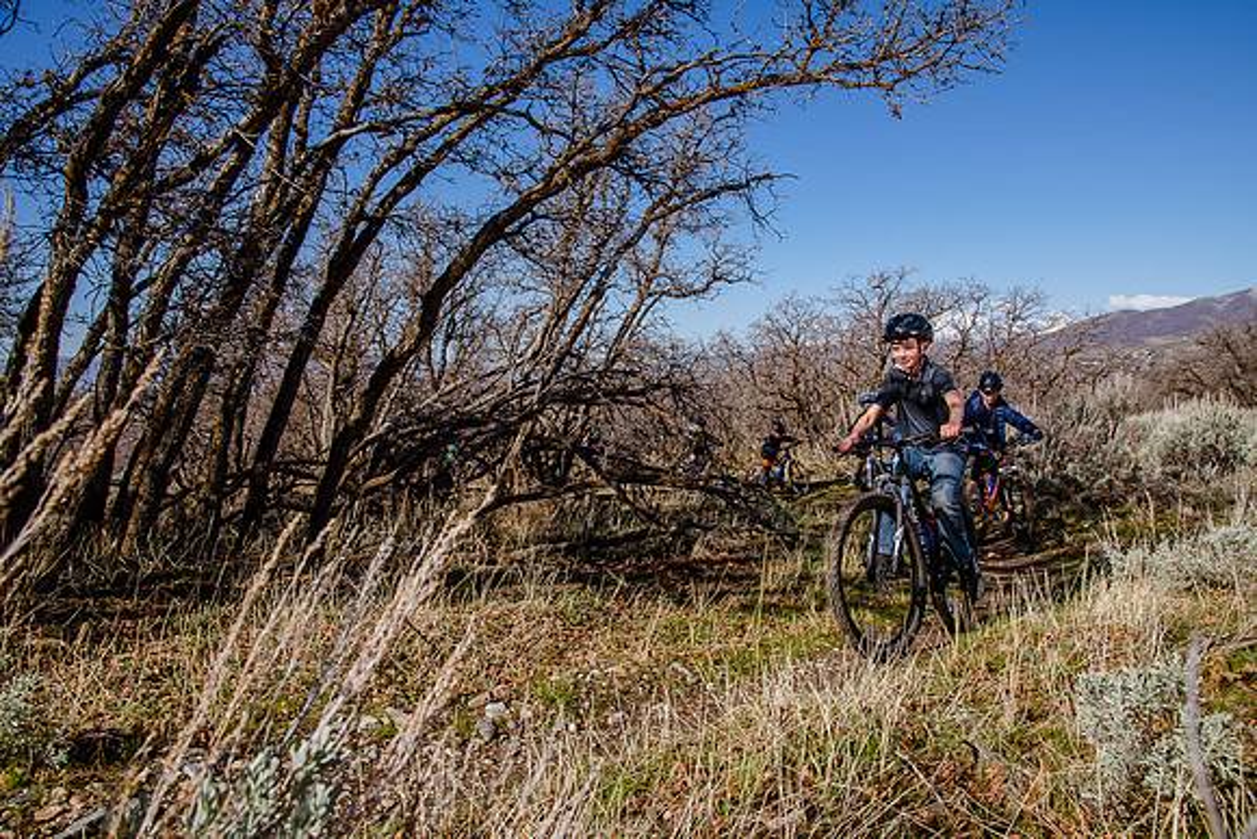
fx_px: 1083
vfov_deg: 42.3
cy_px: 420
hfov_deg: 60.3
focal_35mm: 31
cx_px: 628
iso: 200
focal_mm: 31
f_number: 10
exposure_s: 1/250
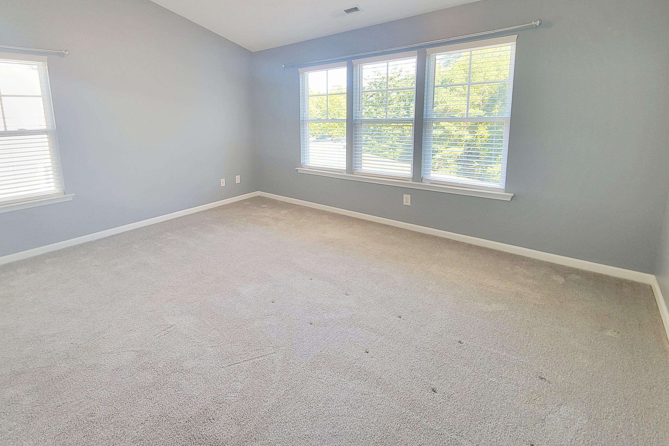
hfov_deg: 96.0
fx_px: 297
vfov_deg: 72.4
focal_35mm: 16
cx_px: 283
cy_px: 166
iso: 250
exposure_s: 1/60.2
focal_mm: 2.2
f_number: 2.2
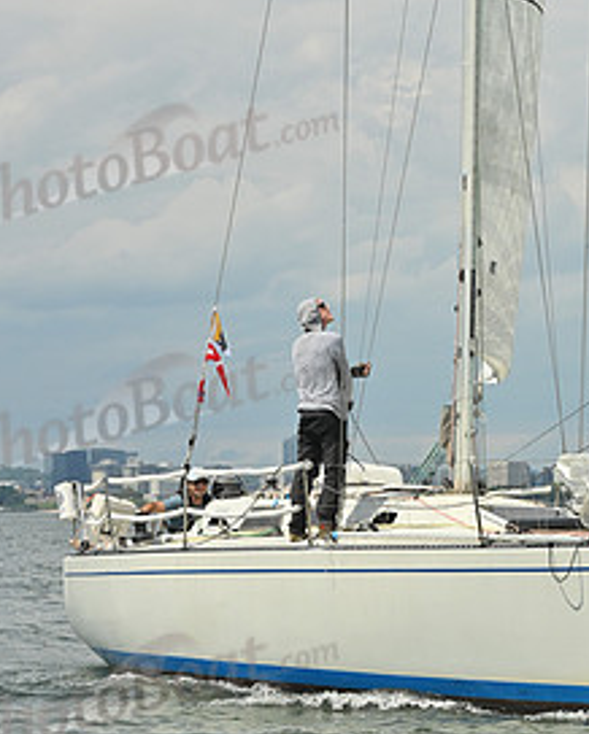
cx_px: 480
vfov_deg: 10.1
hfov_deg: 8.1
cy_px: 513
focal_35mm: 190
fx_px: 4135
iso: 320
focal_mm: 95
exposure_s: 1/1250
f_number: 13
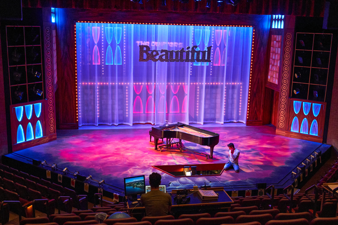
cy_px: 112
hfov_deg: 47.4
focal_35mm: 41
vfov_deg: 32.6
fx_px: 385
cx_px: 169
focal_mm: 41
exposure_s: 1/125
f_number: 6.3
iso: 4000
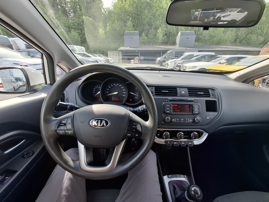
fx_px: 101
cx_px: 134
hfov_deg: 106.2
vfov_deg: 89.9
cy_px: 101
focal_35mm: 13
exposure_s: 1/153
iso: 40
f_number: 2.2
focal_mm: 1.74
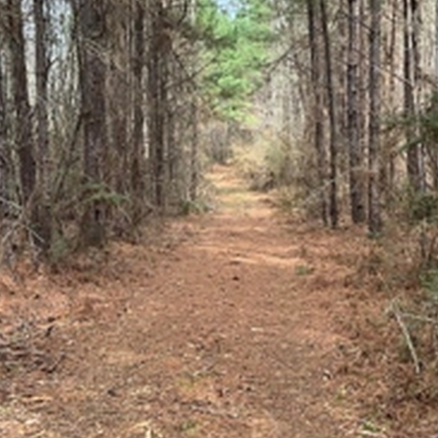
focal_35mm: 56
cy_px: 242
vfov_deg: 30.5
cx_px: 203
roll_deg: +1.8
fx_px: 802
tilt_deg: -6.8
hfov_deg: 30.5
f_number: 1.8
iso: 20
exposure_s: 1/232
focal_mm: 3
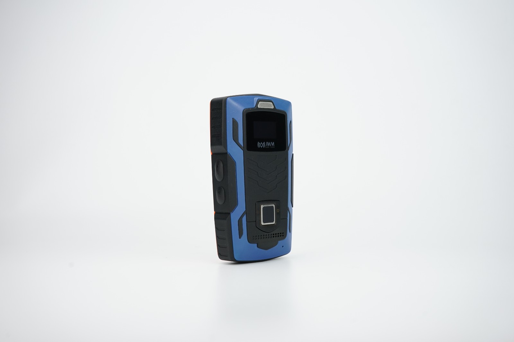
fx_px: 642
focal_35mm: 45
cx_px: 257
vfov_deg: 29.9
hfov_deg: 43.6
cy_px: 171
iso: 250
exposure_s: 1/60
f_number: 8
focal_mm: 45
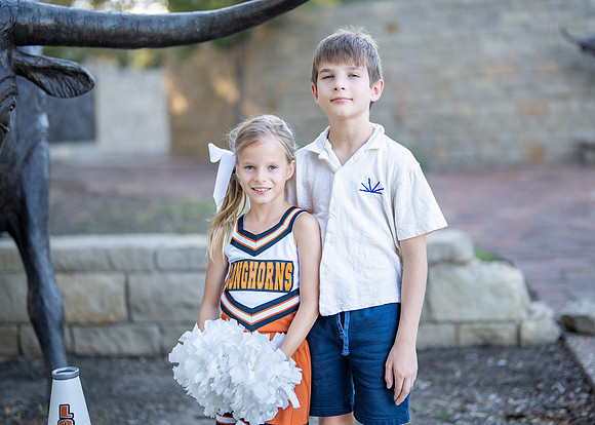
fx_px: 994
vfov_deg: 24.1
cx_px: 318
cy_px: 203
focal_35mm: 59
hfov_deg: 33.3
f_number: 1.2
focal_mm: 50
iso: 250
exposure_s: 1/1250
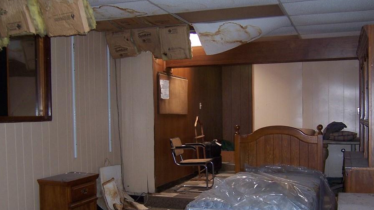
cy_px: 140
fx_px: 407
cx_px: 187
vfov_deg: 28.8
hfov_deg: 49.4
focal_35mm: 41
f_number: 2.8
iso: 140
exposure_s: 1/60
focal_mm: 5.5
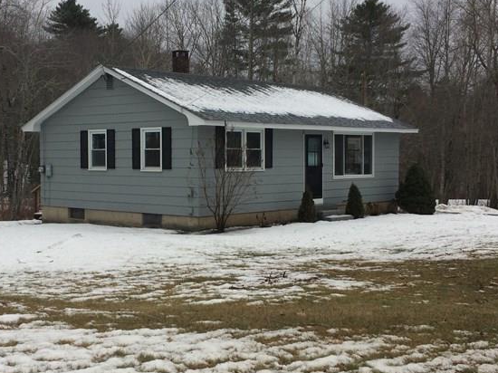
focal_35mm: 54
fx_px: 777
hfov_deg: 35.4
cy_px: 213
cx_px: 191
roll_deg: +1.2
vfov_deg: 27.0
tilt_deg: -5.6
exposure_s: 1/203
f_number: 2.2
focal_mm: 4.15
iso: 32
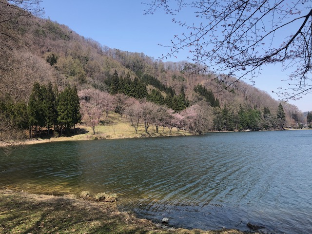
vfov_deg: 49.7
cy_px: 117
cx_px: 156
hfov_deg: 63.4
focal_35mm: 28
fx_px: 252
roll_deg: +1.5
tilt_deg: +3.3
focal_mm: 3.99
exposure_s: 1/762
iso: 20
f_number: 1.8
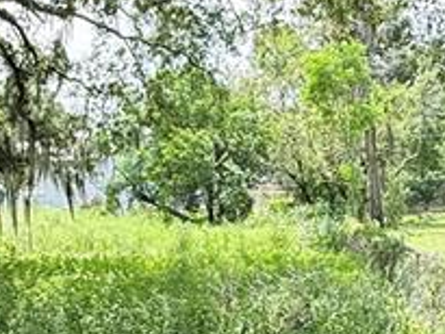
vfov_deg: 20.9
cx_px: 213
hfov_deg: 27.8
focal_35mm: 70
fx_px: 900
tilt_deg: -1.3
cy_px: 252
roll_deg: -0.3
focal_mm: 2.22
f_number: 2.2
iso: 64
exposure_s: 1/518
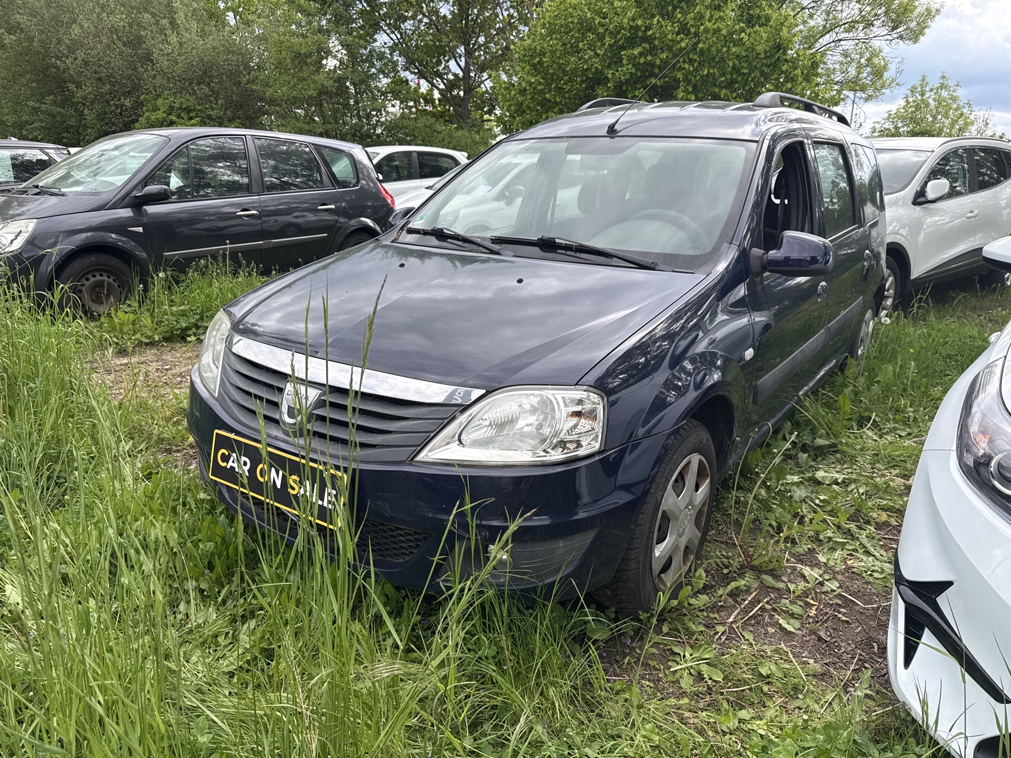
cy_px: 379
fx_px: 701
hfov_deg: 71.6
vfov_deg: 56.8
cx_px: 506
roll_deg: -2.4
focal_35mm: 24
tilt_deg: -11.5
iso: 80
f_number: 1.78
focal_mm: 6.76
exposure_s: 1/1139
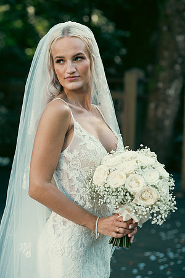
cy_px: 139
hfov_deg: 12.2
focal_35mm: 112
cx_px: 92
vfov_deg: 18.3
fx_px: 863
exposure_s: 1/200
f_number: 3.5
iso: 160
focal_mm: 112
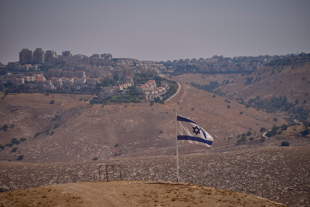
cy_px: 104
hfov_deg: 13.1
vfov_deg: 8.7
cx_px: 155
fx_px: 1352
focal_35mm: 157
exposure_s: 1/5000
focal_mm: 157
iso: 125
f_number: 3.2
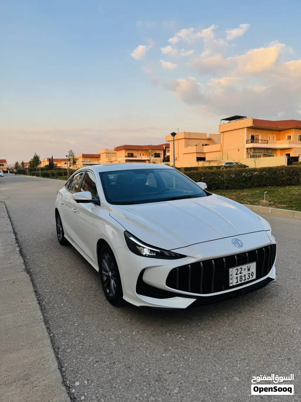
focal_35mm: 24
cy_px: 201
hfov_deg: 56.8
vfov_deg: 71.6
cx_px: 150
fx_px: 278
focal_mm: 6.76
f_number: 1.78
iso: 80
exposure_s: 1/651
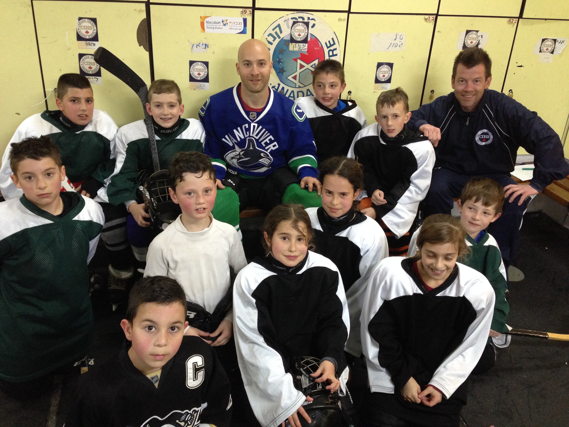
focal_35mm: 33
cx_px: 284
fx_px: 542
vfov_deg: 42.9
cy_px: 214
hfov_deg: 55.4
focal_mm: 4.12
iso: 250
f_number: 2.4
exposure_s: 1/20
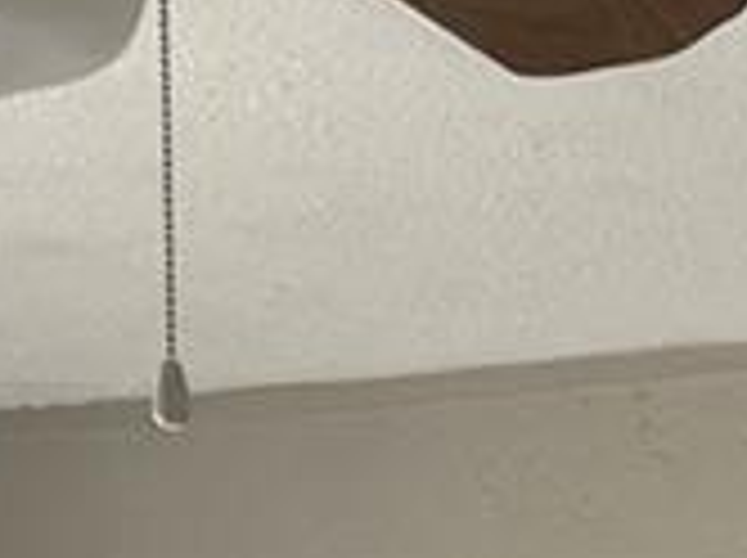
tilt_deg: -1.8
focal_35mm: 188
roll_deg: +1.4
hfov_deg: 9.9
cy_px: 1670
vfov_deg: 7.1
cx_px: 1390
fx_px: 4051
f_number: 1.6
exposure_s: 1/121
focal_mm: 5.1
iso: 80
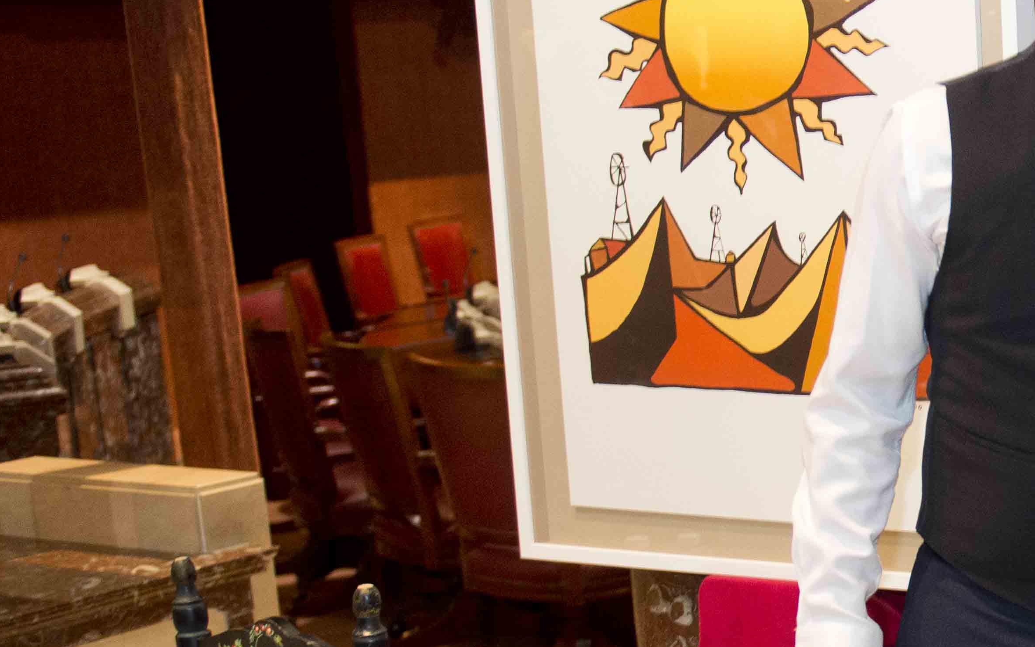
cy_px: 508
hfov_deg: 21.8
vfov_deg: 15.1
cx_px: 1334
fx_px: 2426
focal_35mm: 86
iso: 1600
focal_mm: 27
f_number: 2.8
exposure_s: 1/50
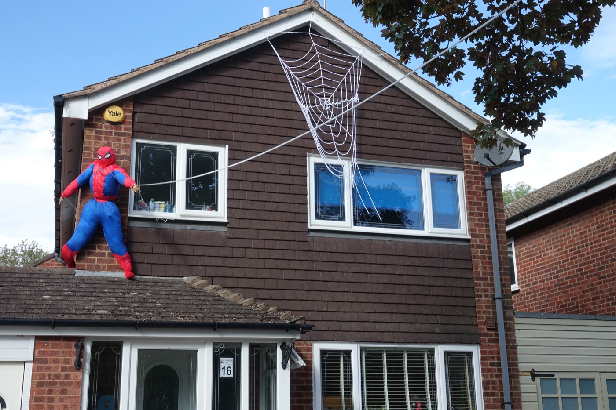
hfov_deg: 45.4
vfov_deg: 31.2
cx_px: 308
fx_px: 736
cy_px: 205
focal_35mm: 43
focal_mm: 15.73
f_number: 7.1
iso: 125
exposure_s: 1/125
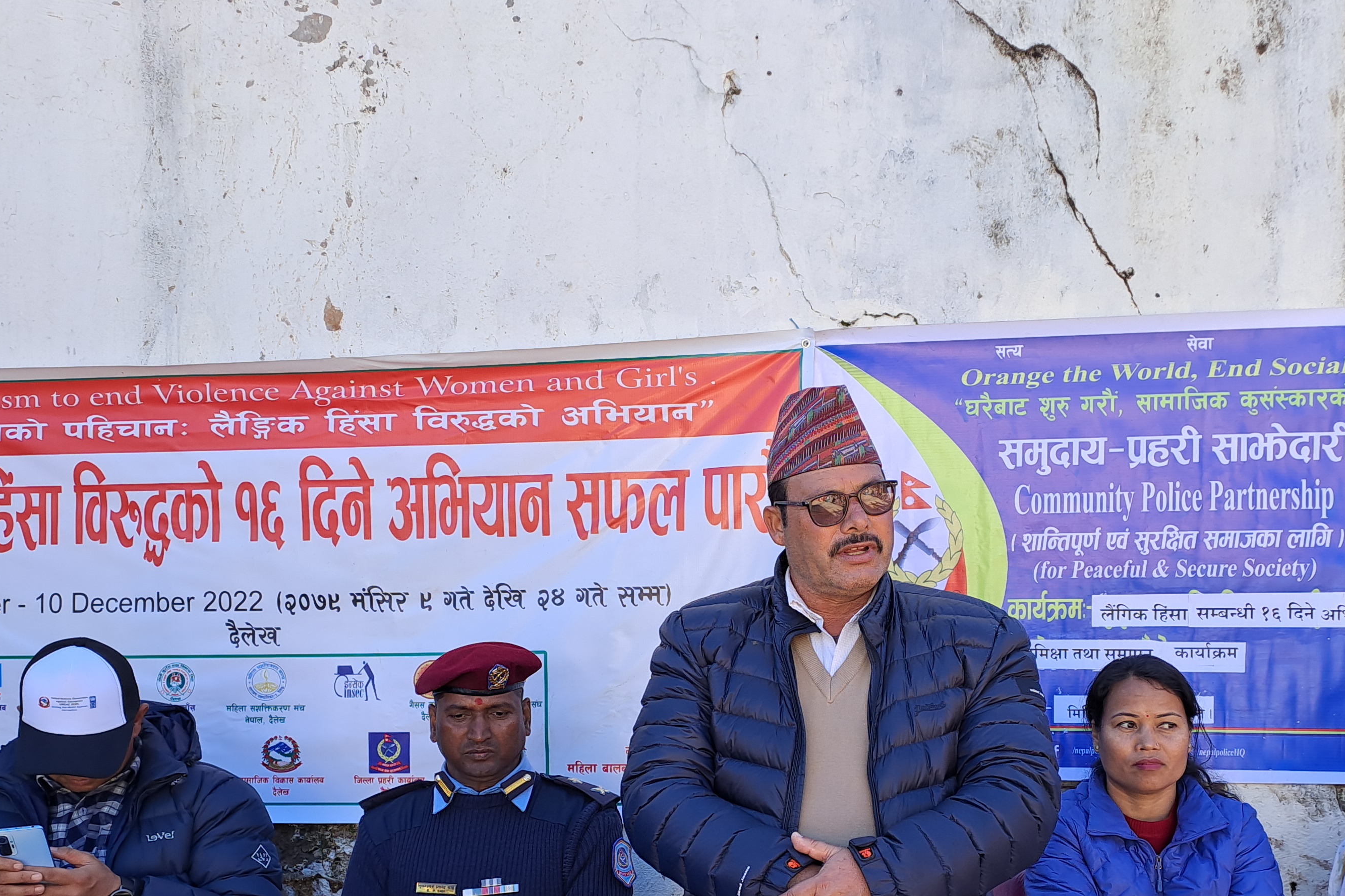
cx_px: 744
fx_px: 1457
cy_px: 678
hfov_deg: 49.5
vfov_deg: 33.5
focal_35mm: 39
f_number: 1.8
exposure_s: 1/212
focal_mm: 4.65
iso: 32
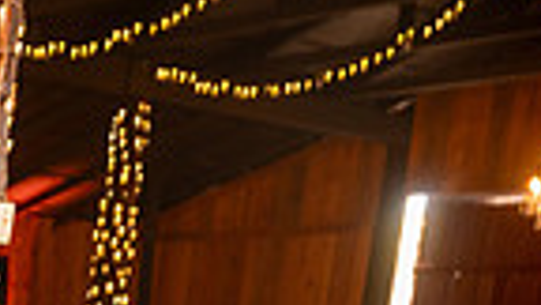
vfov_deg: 10.6
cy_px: 682
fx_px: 1449
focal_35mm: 101
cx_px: -477
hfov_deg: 16.9
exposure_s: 1/30
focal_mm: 24
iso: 400
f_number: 4
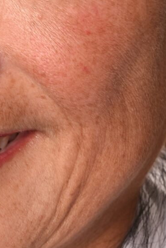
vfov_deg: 5.2
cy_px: 115
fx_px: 2720
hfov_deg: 3.5
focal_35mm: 394
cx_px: -14
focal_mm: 85
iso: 160
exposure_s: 1/200
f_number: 9
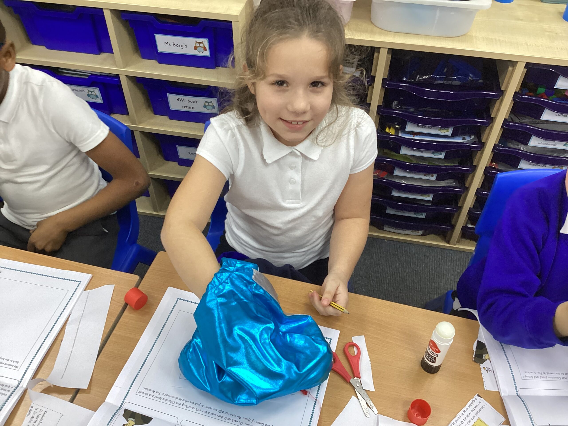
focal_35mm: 31
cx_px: 284
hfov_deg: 58.4
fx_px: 509
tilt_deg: -45.3
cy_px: 213
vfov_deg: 45.4
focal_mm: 3.3
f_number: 2.4
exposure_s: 1/50
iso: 160
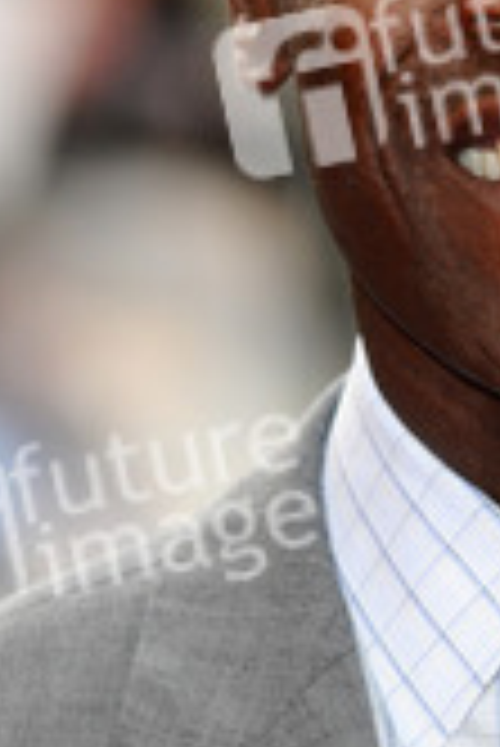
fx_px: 9771
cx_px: 579
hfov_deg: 2.9
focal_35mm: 470
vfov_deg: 4.4
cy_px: 297
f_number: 4.5
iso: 320
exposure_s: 1/250
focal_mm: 130
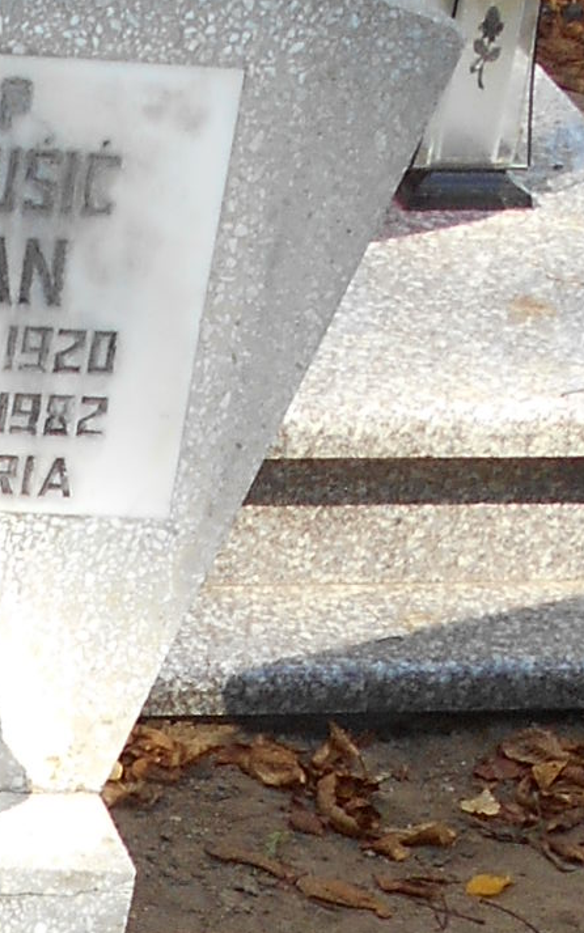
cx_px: -418
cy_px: 1483
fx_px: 3588
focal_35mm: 141
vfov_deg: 13.7
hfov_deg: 9.0
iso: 80
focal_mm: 4.6
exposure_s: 1/250
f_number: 3.2
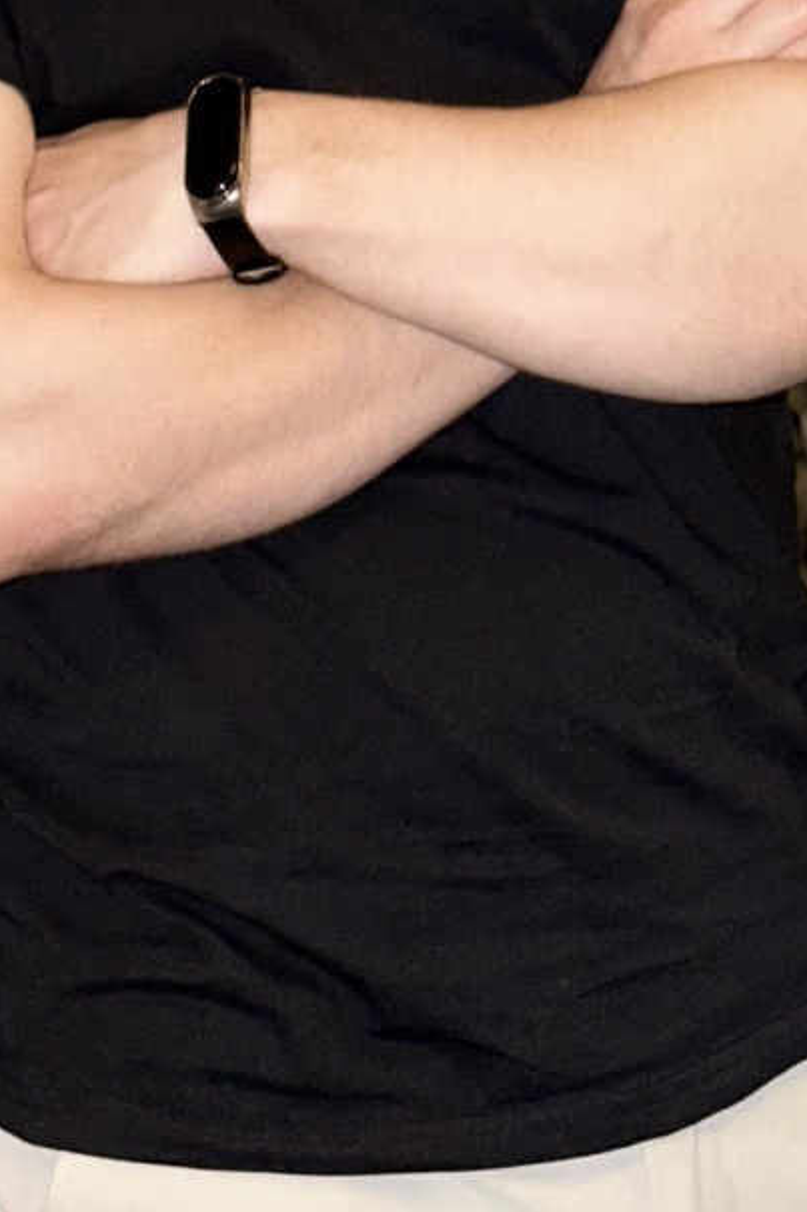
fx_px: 4441
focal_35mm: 132
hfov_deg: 10.4
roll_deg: -1.7
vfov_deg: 15.0
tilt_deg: -4.5
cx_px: 316
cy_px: -210
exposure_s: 1/4
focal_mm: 6.86
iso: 250
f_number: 1.78
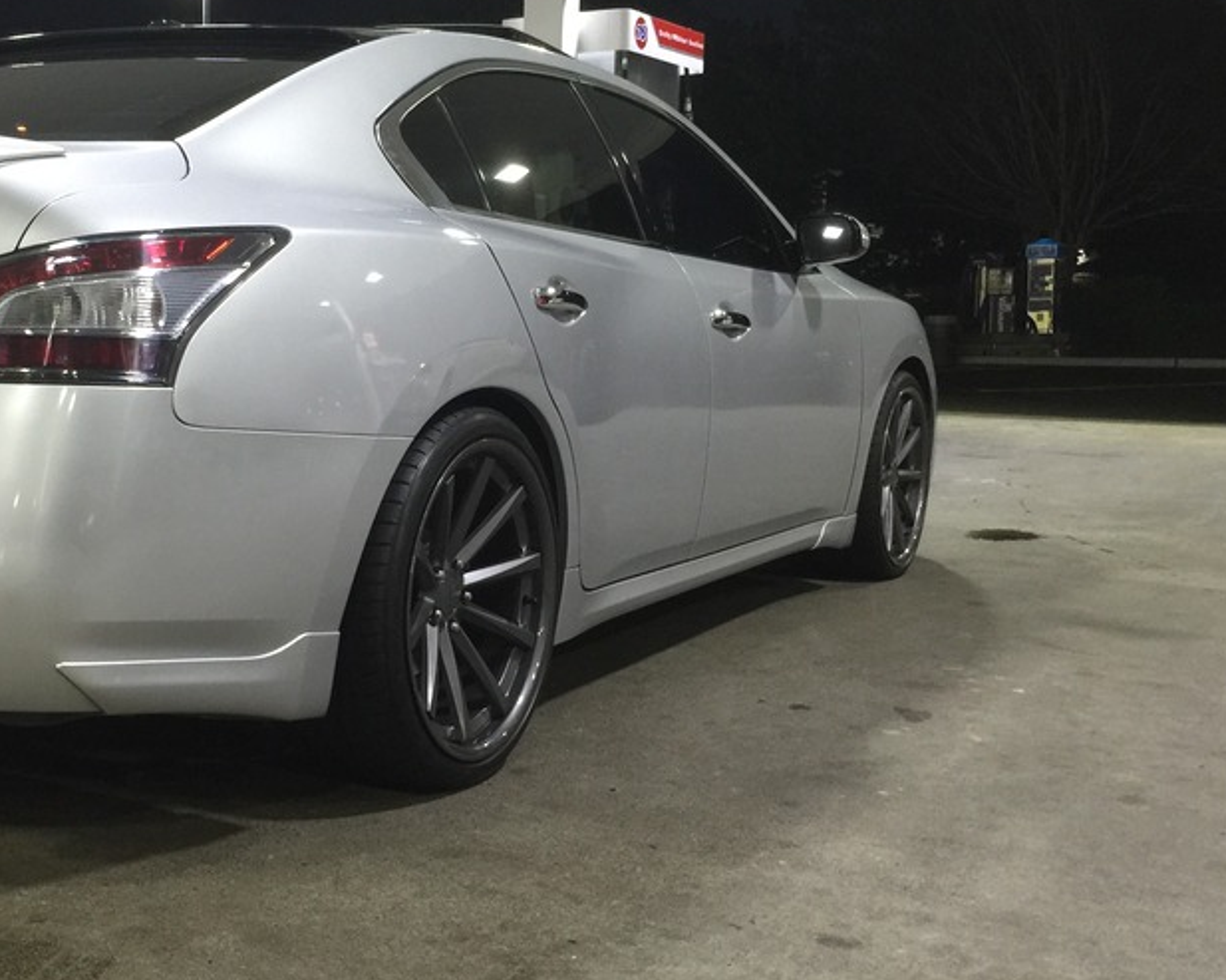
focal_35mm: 47
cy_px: 479
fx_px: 1705
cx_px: 362
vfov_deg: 32.1
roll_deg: -1.6
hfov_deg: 38.9
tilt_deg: -7.0
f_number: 2.2
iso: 100
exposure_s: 1/15
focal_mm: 4.15
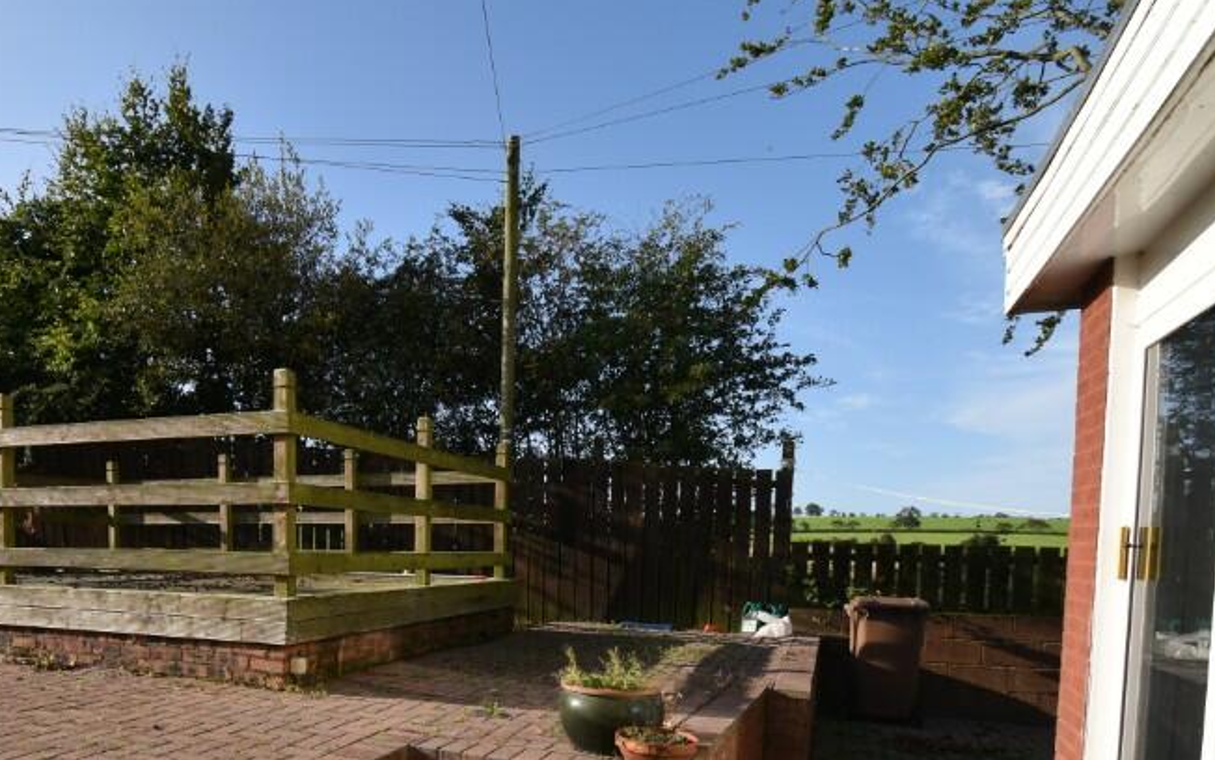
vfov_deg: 48.5
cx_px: 404
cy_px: 597
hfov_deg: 72.5
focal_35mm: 24
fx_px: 795
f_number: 8
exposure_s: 1/250
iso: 125
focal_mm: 10
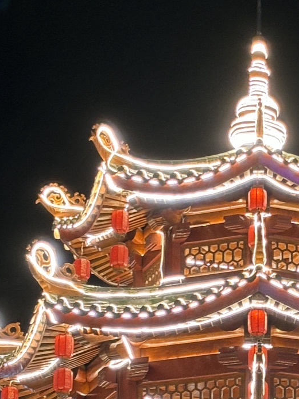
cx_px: 281
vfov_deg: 12.9
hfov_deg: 9.8
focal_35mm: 151
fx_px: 1738
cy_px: 374
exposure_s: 1/33
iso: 125
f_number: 1.6
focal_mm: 5.96
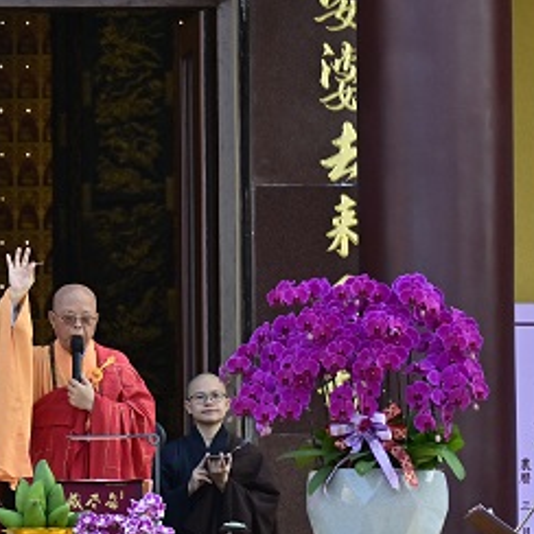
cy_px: 286
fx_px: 7295
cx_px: -339
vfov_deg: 4.2
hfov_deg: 4.2
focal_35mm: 418
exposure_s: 1/400
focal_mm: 150
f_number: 7.1
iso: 500
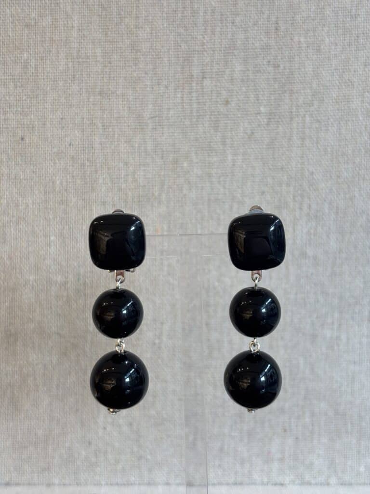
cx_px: 185
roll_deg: -1.2
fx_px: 741
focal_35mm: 52
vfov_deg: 36.8
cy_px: 247
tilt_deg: -7.9
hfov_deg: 28.0
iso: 32
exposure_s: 1/50
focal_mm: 5.96
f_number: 1.6
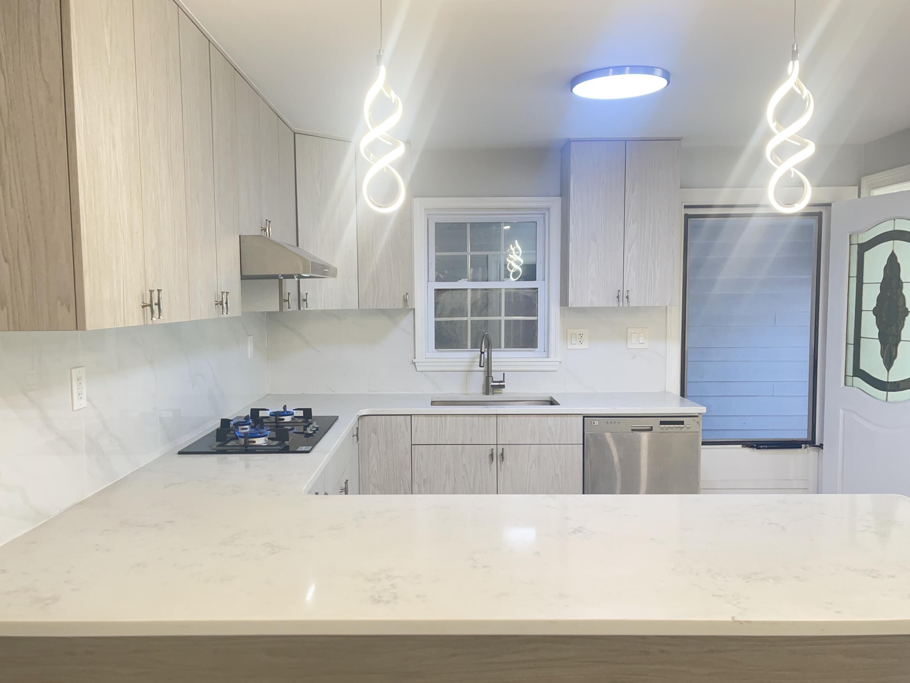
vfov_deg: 49.7
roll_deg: +0.4
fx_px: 736
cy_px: 353
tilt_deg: -4.6
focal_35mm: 28
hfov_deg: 63.4
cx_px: 435
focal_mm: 5.1
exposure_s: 1/60
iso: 125
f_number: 1.6
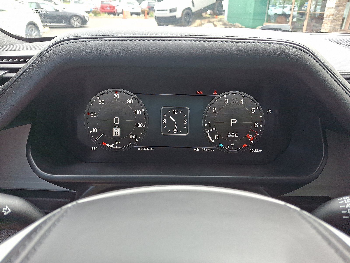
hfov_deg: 69.4
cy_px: 132
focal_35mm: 25
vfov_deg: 54.9
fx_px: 253
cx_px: 175
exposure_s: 1/120
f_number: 1.8
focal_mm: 4.69
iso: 26
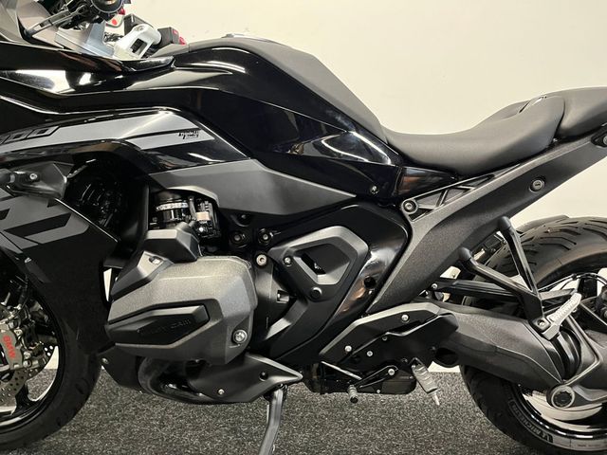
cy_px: 228
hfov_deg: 67.3
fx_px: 456
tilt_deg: -2.3
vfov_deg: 53.1
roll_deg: -0.1
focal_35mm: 26
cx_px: 304
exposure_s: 1/33
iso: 500
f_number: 1.6
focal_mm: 5.1
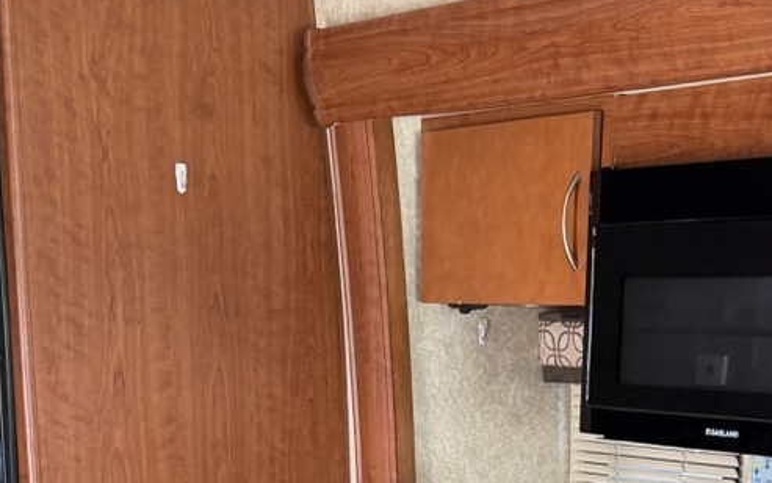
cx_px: 464
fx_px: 1388
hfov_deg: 31.0
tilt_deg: -10.7
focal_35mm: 66
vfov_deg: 18.0
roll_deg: +0.5
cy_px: 685
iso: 200
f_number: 1.78
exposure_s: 1/70
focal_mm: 6.76
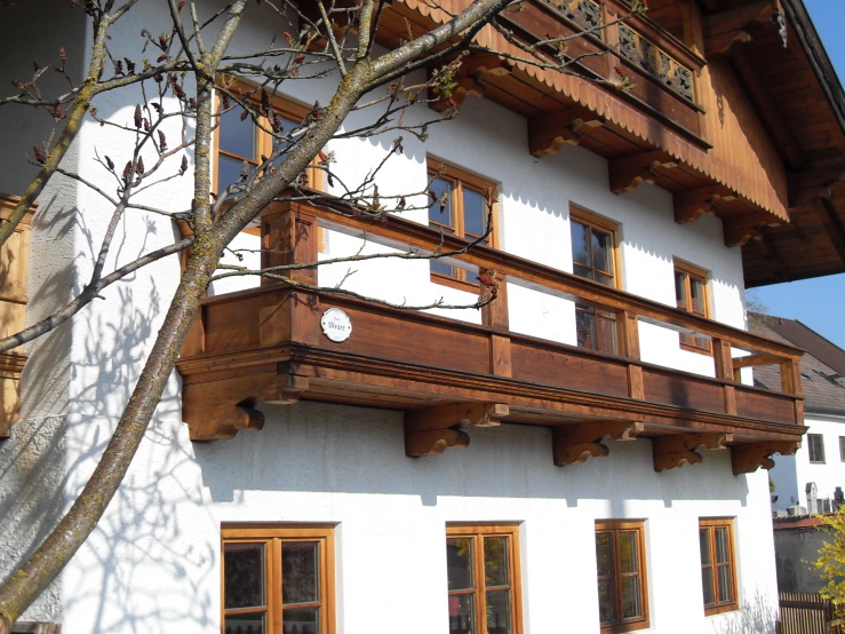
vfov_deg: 30.7
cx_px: 496
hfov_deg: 40.3
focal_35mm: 47
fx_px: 1147
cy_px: 216
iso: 80
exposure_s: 1/250
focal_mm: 6.3
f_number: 7
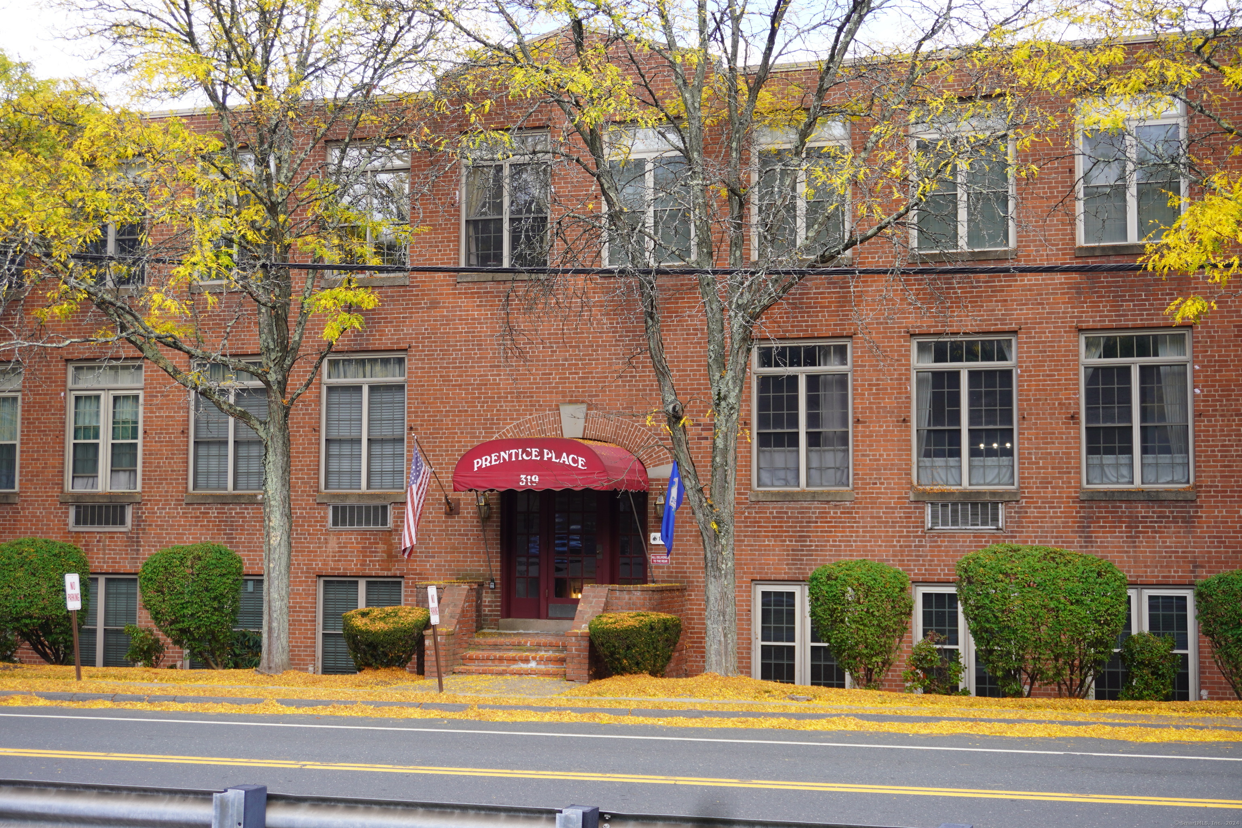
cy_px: 414
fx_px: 1656
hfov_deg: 41.1
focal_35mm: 48
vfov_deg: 28.1
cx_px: 621
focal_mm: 32
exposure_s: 1/100
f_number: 5.6
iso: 100
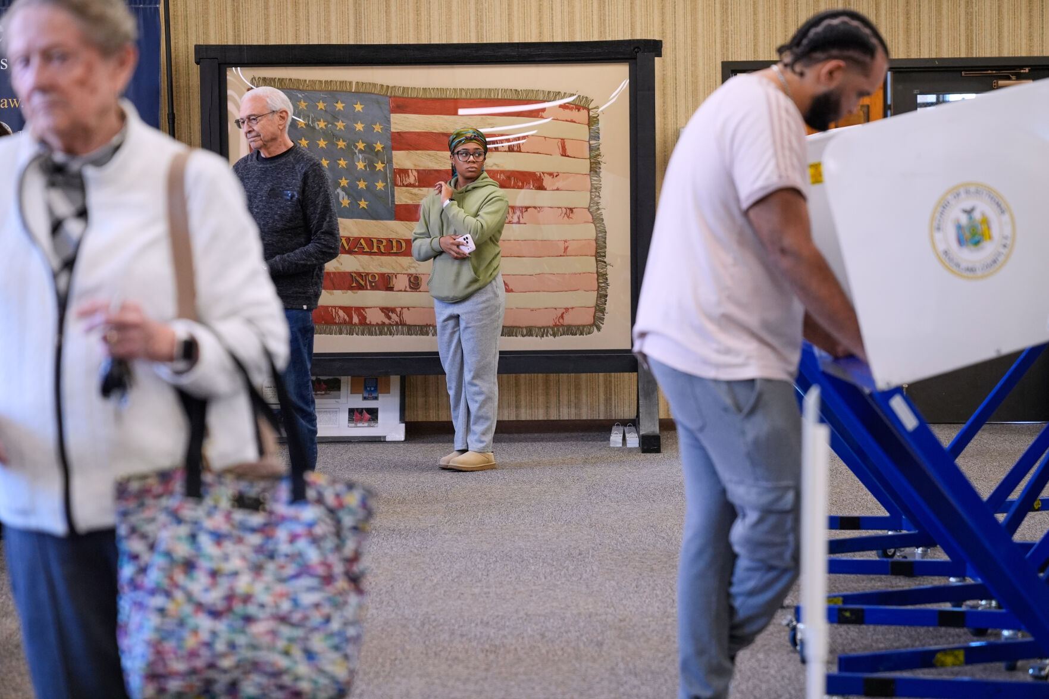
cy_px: 350
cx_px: 524
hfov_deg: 28.8
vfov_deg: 19.5
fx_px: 2039
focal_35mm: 70
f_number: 2.8
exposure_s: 1/250
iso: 1600
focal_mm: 70
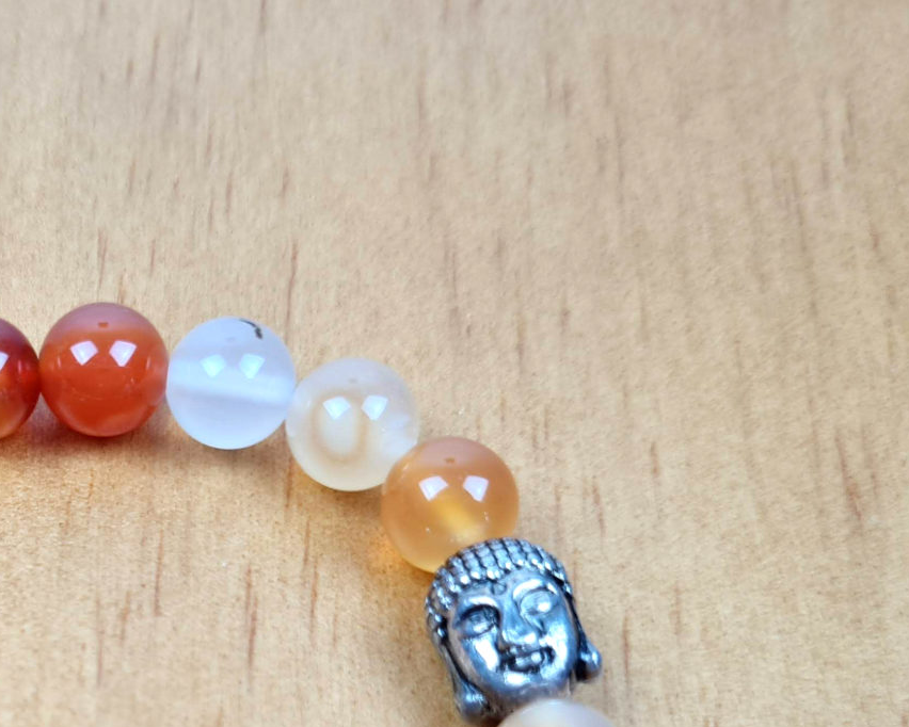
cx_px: 53
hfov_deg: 29.4
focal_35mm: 61
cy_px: 768
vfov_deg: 23.7
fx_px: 1641
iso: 64
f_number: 1.8
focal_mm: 5.4
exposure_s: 1/120
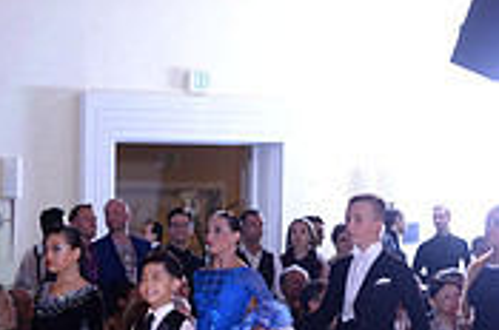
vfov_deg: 6.6
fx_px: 2850
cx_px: -279
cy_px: 360
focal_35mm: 206
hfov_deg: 9.7
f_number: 4.5
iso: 1250
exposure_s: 1/250
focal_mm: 62
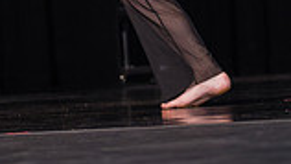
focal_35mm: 209
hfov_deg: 10.3
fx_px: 1613
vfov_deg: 5.7
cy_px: -193
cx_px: 186
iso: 400
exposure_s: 1/500
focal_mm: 70
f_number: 3.2
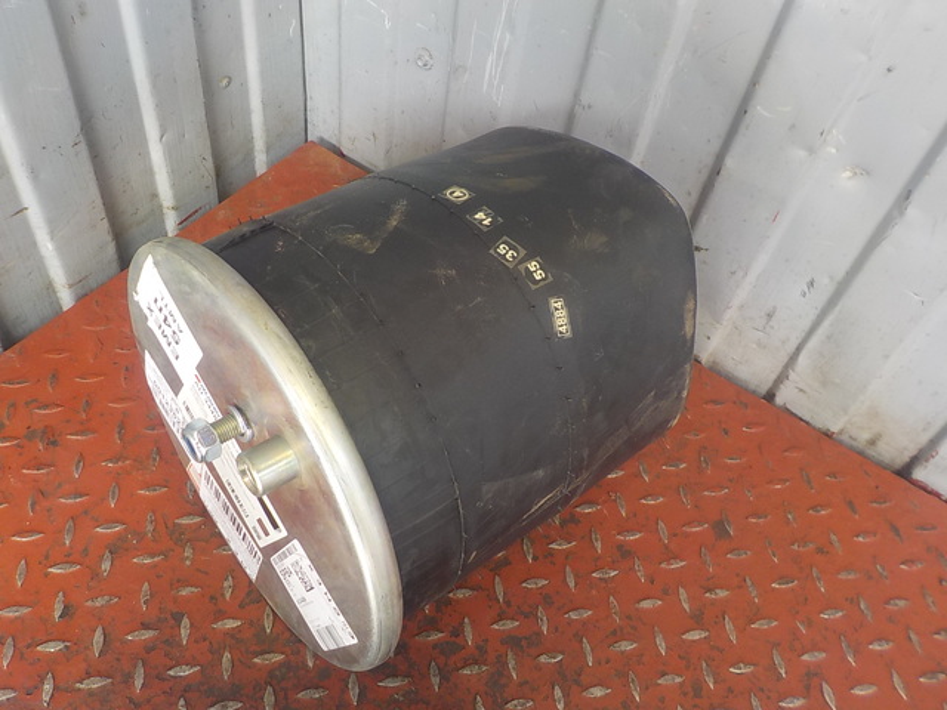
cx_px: 474
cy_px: 355
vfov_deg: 46.8
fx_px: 821
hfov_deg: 60.0
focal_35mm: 30
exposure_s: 1/30
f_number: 3.3
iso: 125
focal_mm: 4.1
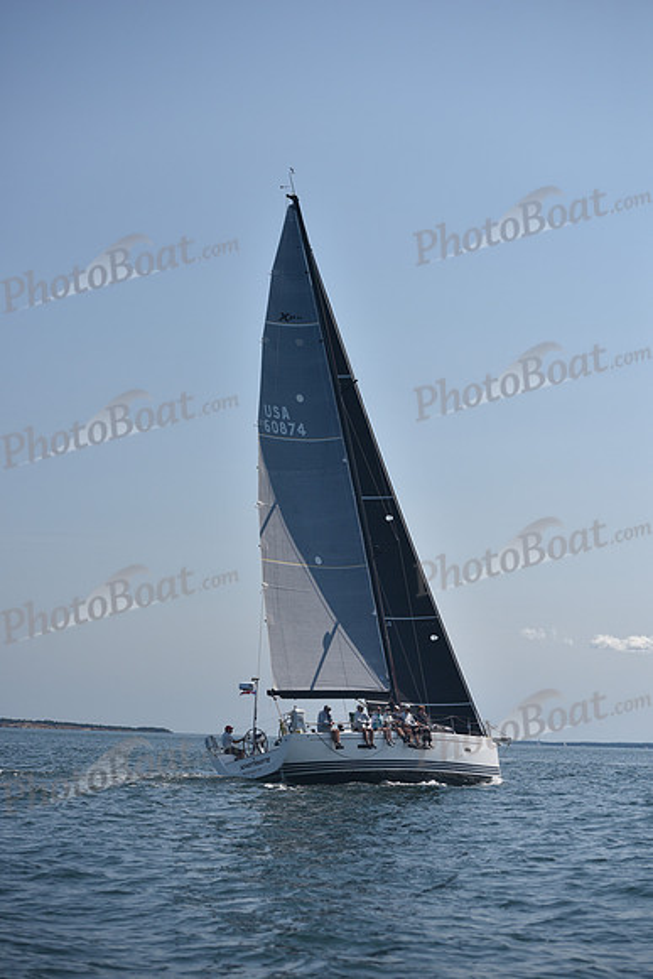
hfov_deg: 19.5
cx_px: 326
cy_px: 490
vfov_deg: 28.8
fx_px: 1903
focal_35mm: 70
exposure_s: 1/2500
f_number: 4
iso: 250
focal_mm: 70
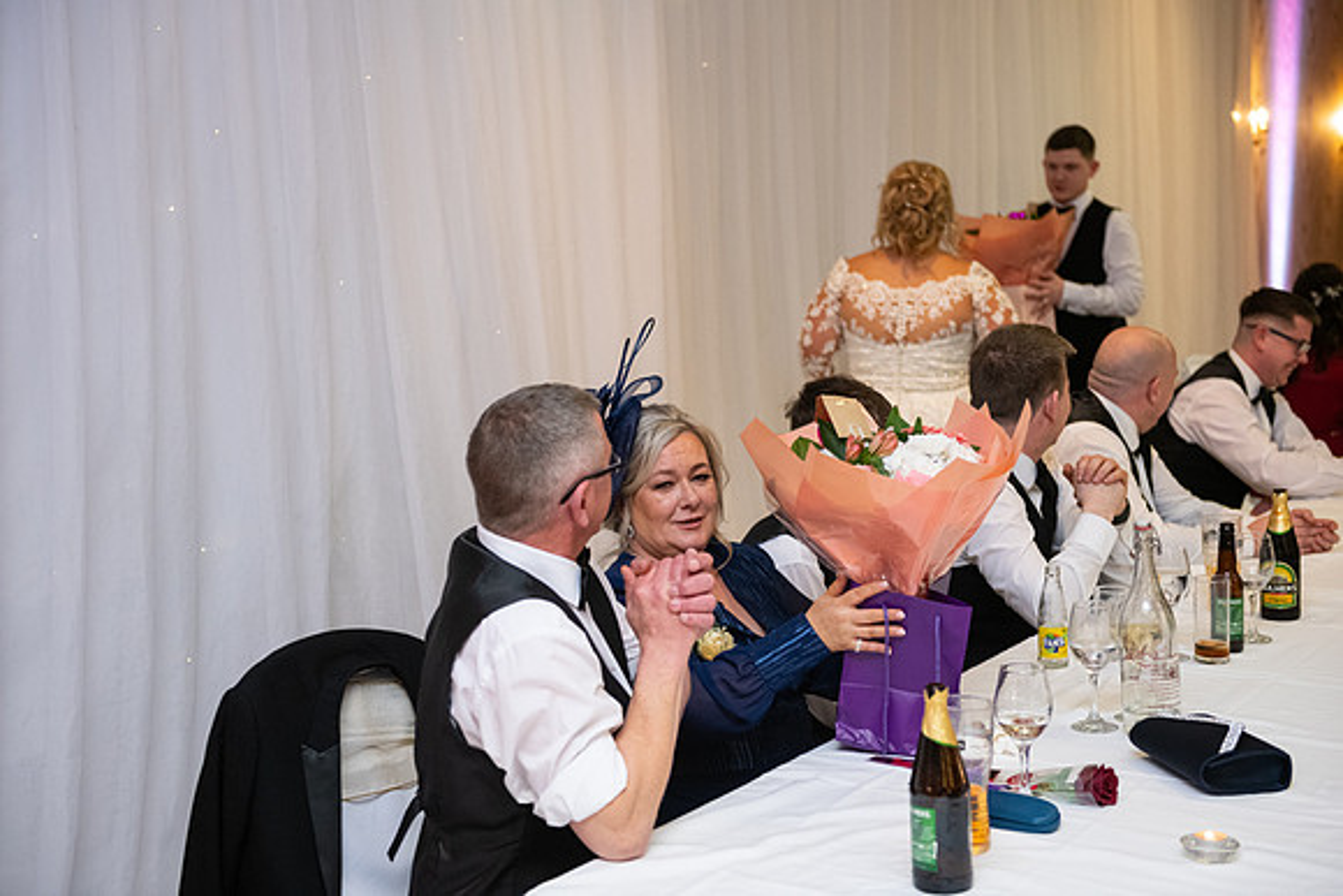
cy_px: 448
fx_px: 2090
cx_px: 672
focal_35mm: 56
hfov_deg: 35.6
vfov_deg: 24.2
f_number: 3.5
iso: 1250
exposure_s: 1/160
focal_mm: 56
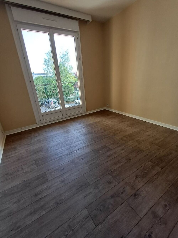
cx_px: 89
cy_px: 119
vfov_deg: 94.5
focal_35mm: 16
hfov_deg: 78.1
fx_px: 110
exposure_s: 1/100
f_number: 2.2
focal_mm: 1.64
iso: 80
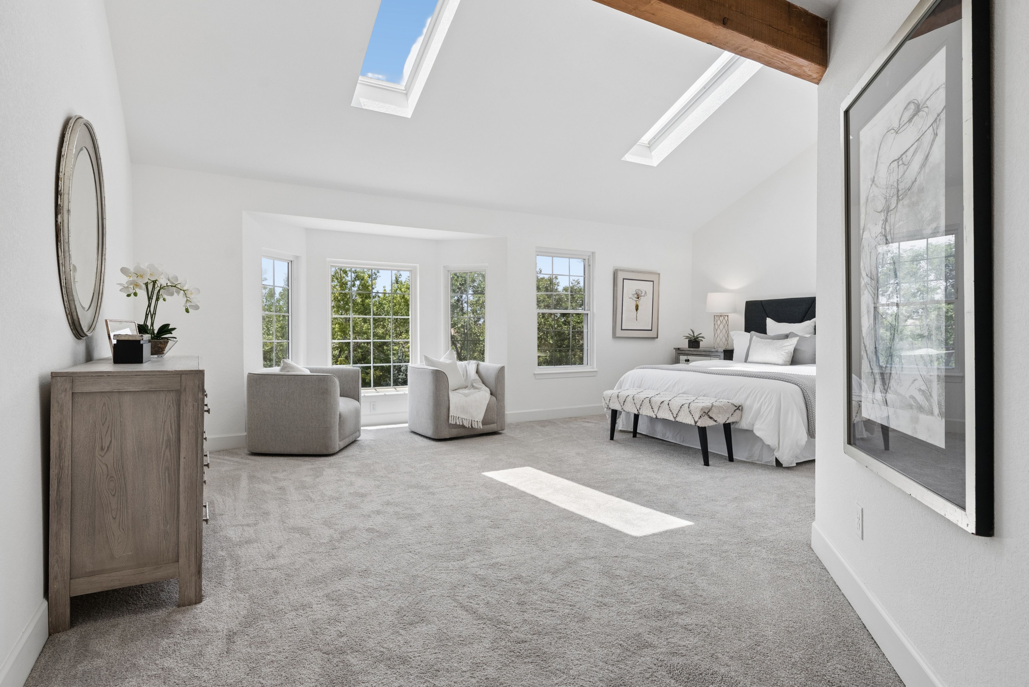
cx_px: 514
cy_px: 344
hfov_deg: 86.9
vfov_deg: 64.6
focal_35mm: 19
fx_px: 543
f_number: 8
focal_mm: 19
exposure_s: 1/320
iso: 800
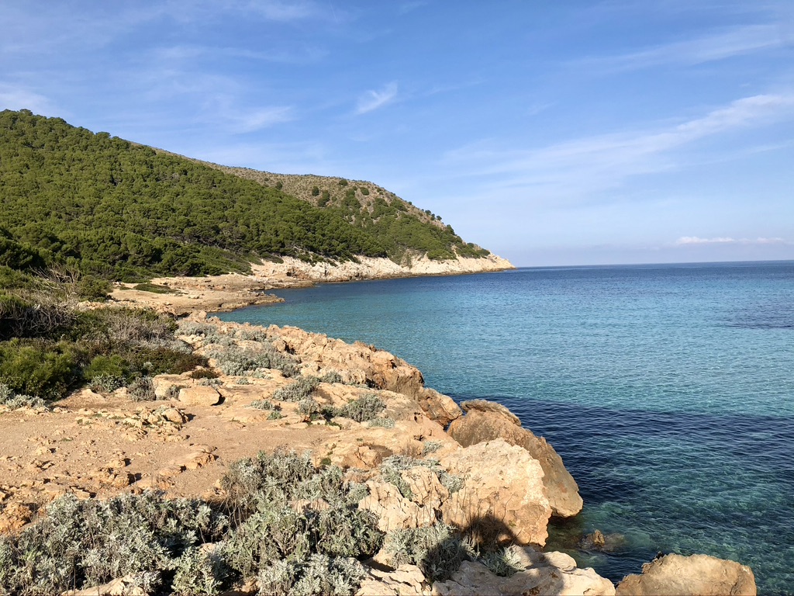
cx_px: 397
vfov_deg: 49.7
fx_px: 642
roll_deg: +1.9
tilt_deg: -1.5
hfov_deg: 63.4
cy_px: 298
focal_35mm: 28
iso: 20
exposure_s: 1/2525
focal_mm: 4
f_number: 1.8
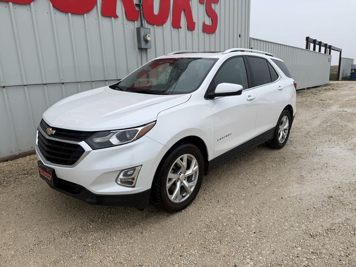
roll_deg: +1.4
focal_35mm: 24
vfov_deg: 56.8
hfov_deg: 71.6
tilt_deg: -12.6
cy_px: 134
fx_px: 247
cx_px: 178
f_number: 1.78
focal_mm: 6.76
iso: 80
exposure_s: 1/1091
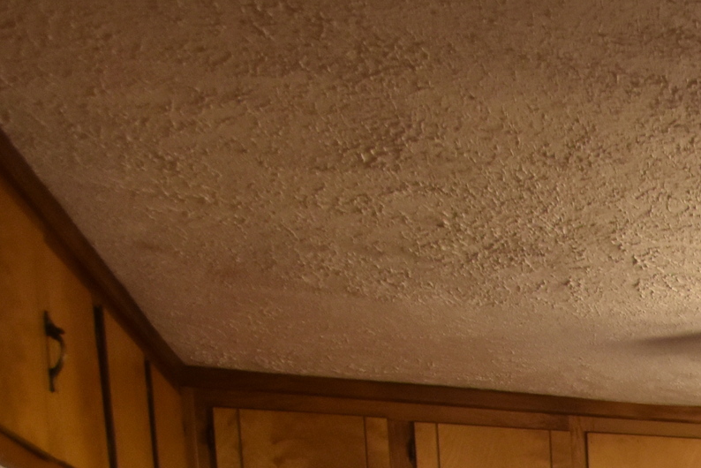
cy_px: 817
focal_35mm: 58
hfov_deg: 28.9
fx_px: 1130
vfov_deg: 18.7
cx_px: 883
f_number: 3.5
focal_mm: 10
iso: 1000
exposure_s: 1/60
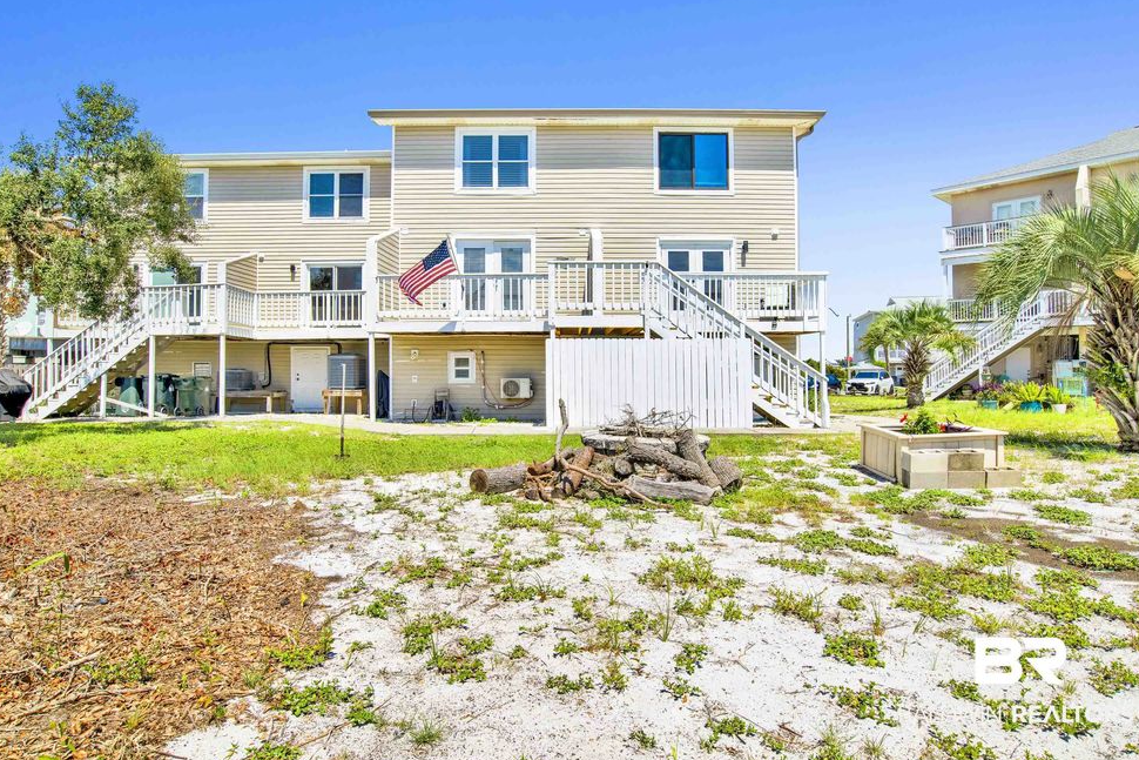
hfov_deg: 86.9
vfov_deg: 64.6
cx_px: 570
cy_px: 367
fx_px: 601
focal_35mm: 19
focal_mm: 18
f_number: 11
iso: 200
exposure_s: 1/500
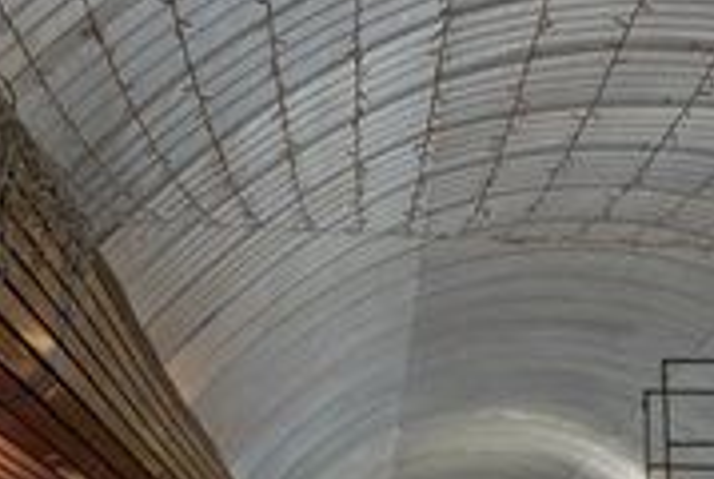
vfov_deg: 20.0
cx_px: 626
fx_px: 1331
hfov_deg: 29.0
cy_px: 62
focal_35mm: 67
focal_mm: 30
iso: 3200
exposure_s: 1/160
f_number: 2.8
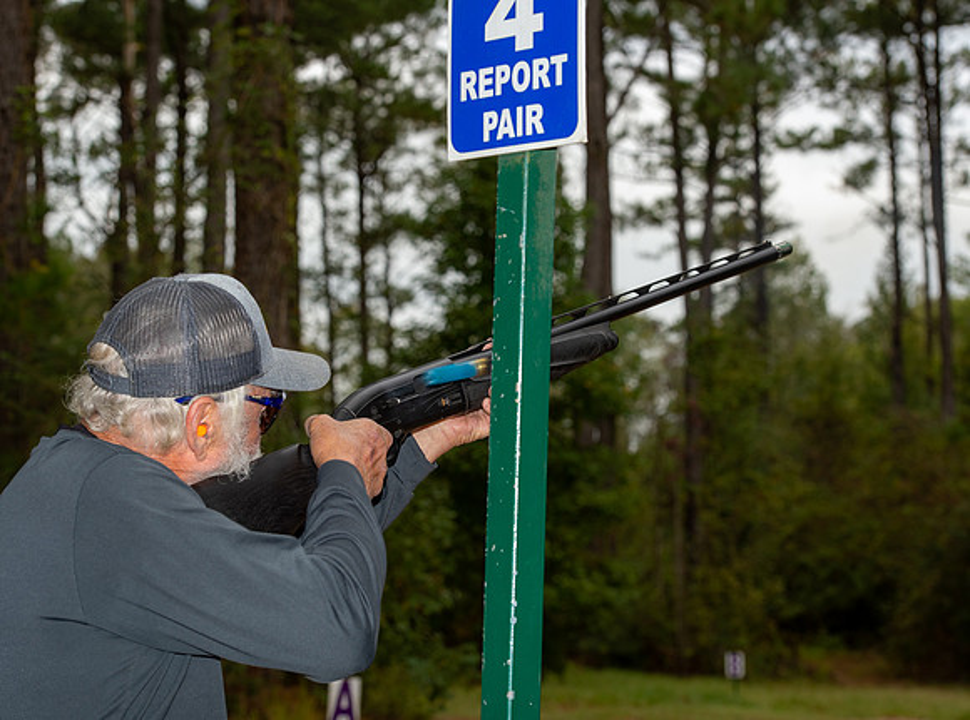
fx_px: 2888
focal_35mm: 103
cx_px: 454
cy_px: 364
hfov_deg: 19.1
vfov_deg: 14.2
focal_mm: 95
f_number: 8
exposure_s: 1/250
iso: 320
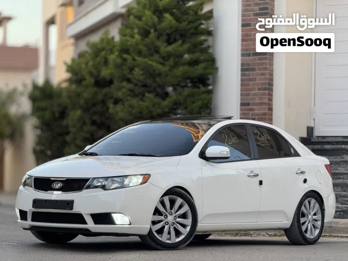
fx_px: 1206
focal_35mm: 120
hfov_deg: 16.4
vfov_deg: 12.3
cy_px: 130
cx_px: 174
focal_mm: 15.66
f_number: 2.8
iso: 64
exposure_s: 1/99
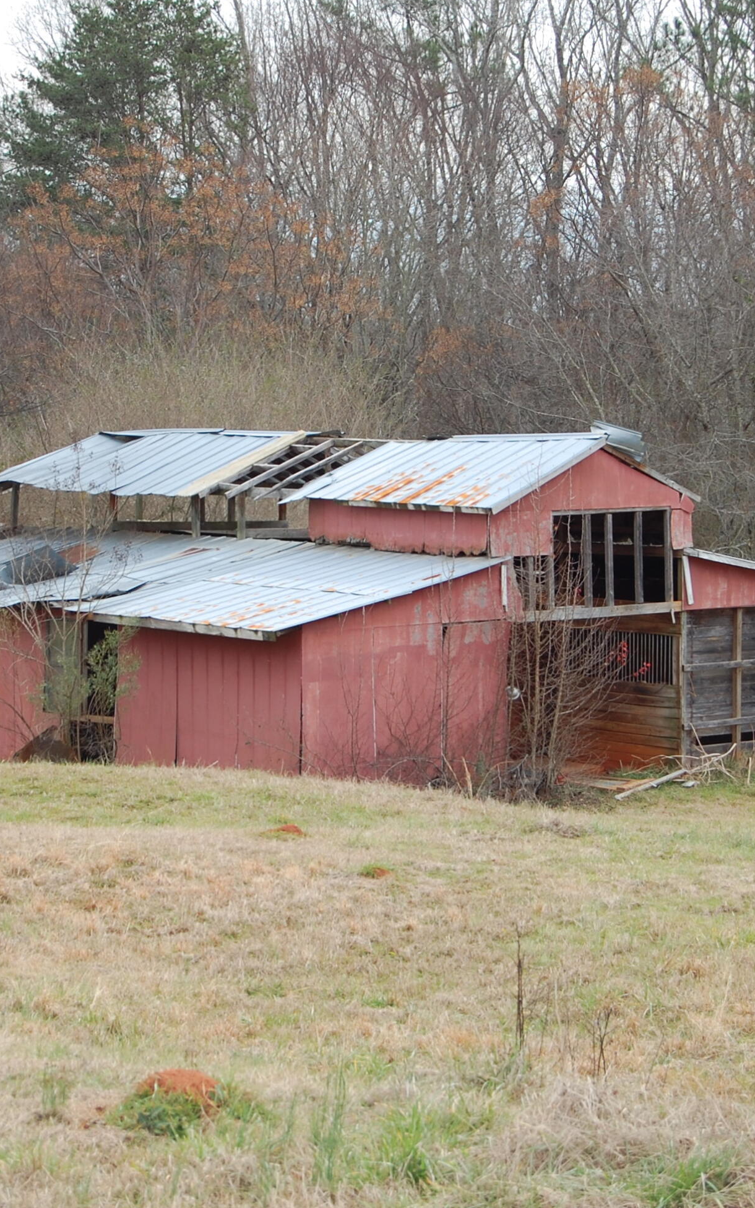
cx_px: 350
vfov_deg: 19.3
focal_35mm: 108
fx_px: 3556
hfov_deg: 12.1
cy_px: 593
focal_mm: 46
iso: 200
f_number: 6.3
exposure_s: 1/160
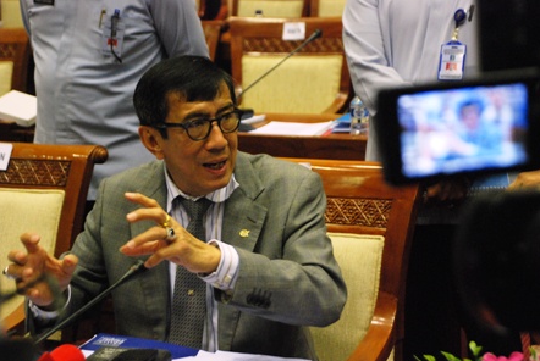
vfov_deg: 18.0
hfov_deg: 26.6
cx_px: 271
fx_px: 1142
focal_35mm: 76
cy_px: 182
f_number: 6.3
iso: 1600
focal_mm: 50
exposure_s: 1/40
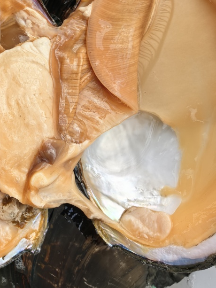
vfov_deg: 40.1
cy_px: 103
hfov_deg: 30.0
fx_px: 391
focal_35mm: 47
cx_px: 39
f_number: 4
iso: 250
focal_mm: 6.98
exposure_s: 1/627
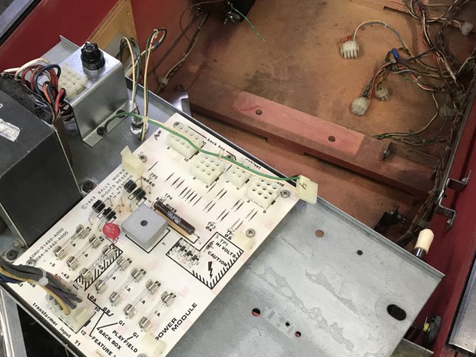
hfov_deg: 46.5
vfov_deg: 35.8
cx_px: 188
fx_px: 550
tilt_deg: -58.4
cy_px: 214
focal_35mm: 40
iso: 40
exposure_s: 1/30
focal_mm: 3.99
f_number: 1.8
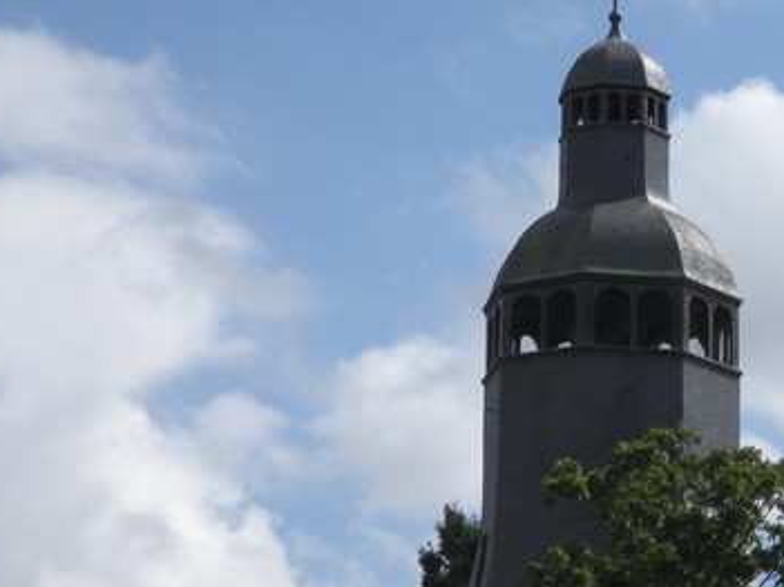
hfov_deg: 9.5
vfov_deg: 7.1
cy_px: 321
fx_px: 4709
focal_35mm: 208
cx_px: 612
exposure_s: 1/235
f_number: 8.5
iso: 64
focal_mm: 18.9
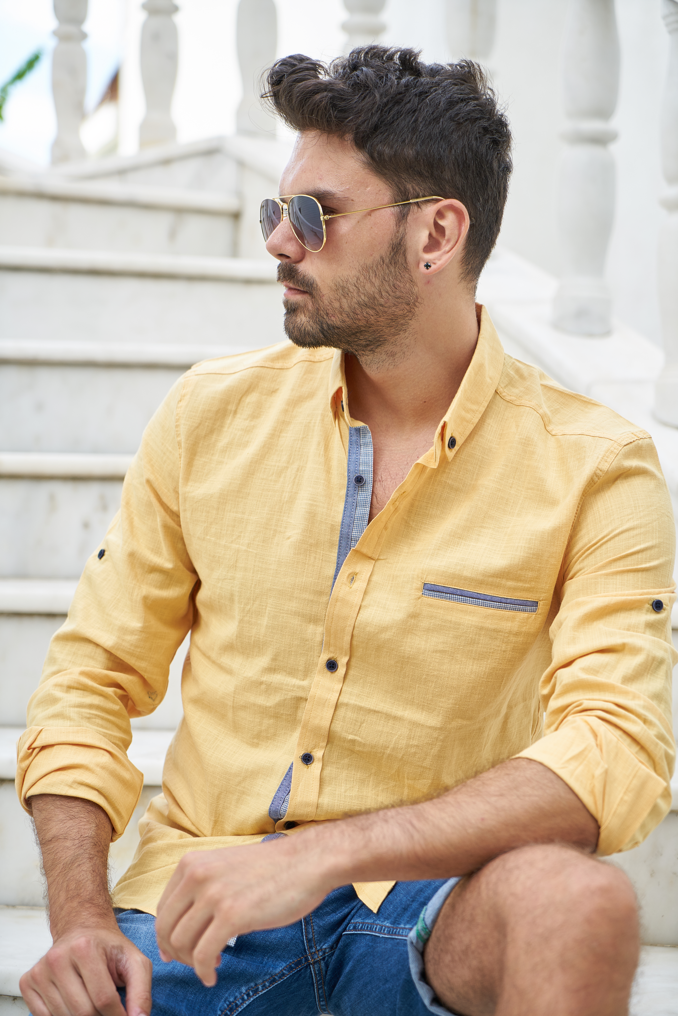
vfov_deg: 28.8
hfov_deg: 19.5
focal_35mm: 70
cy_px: 508
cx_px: 339
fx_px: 1977
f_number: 4
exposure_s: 1/250
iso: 200
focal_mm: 70
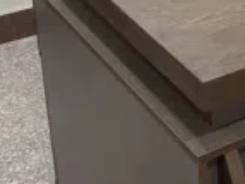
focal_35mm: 112
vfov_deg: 12.7
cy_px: -71
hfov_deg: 16.7
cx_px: 312
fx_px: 792
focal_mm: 5.1
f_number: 1.6
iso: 200
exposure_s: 1/49
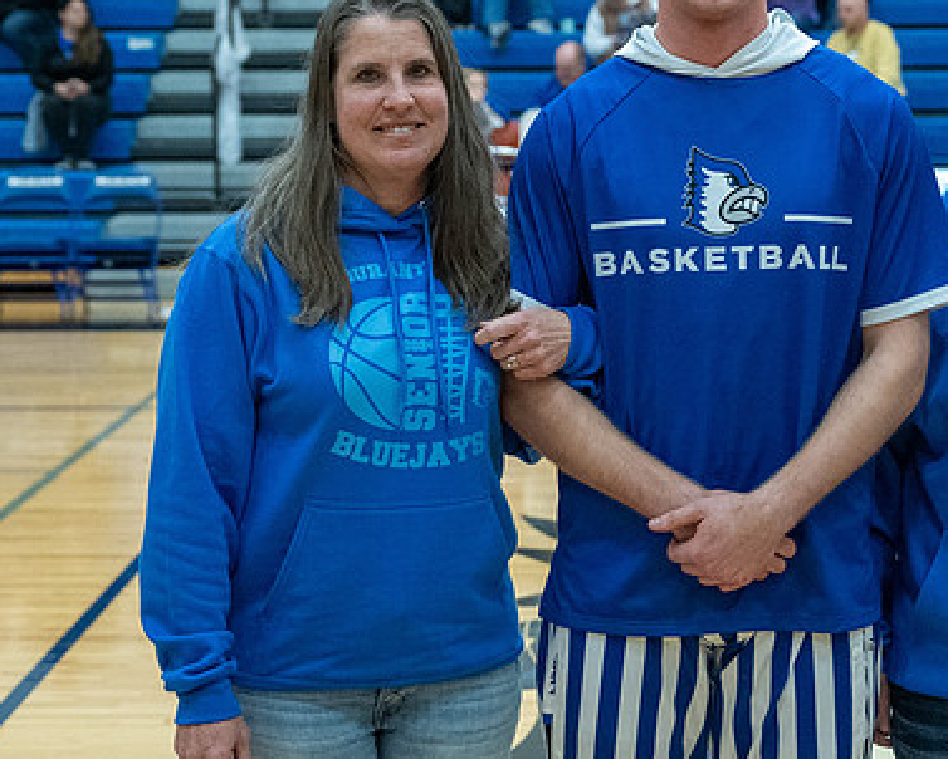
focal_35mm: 98
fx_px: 2751
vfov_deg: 15.5
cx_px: 646
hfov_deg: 19.5
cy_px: 33
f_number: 3.2
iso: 2500
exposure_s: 1/500
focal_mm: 38
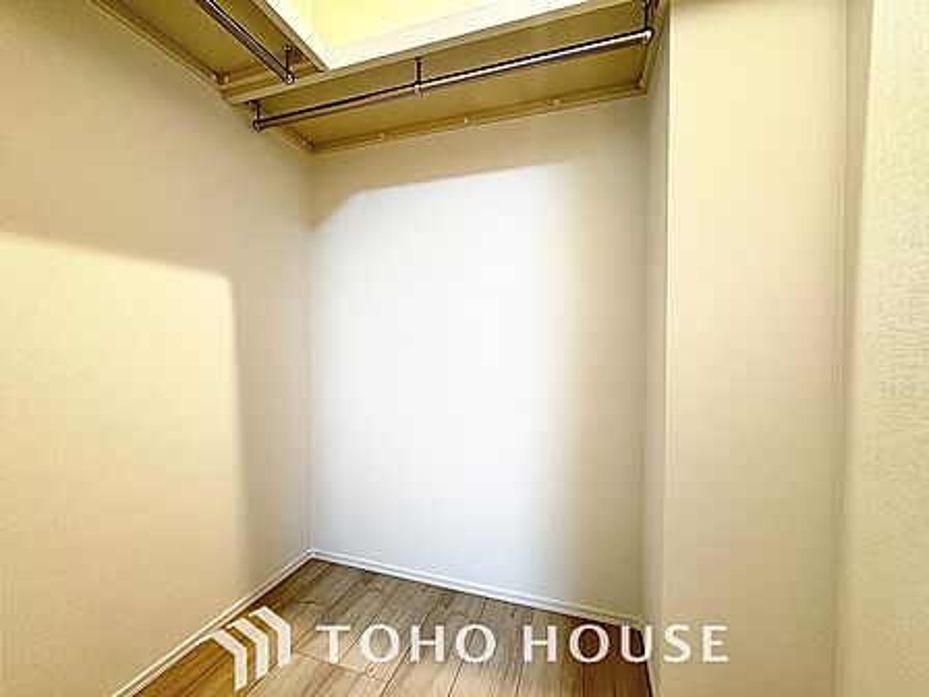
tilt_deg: +0.3
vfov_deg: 85.7
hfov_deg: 102.1
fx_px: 376
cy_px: 348
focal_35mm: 14
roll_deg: +0.5
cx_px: 464
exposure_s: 1/50
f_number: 2.2
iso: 250
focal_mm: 2.22
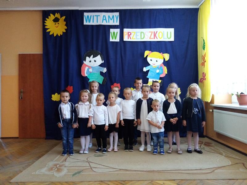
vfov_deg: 53.1
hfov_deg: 67.3
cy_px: 92
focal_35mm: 26
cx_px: 124
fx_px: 186
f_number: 1.8
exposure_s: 1/33.3
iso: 380
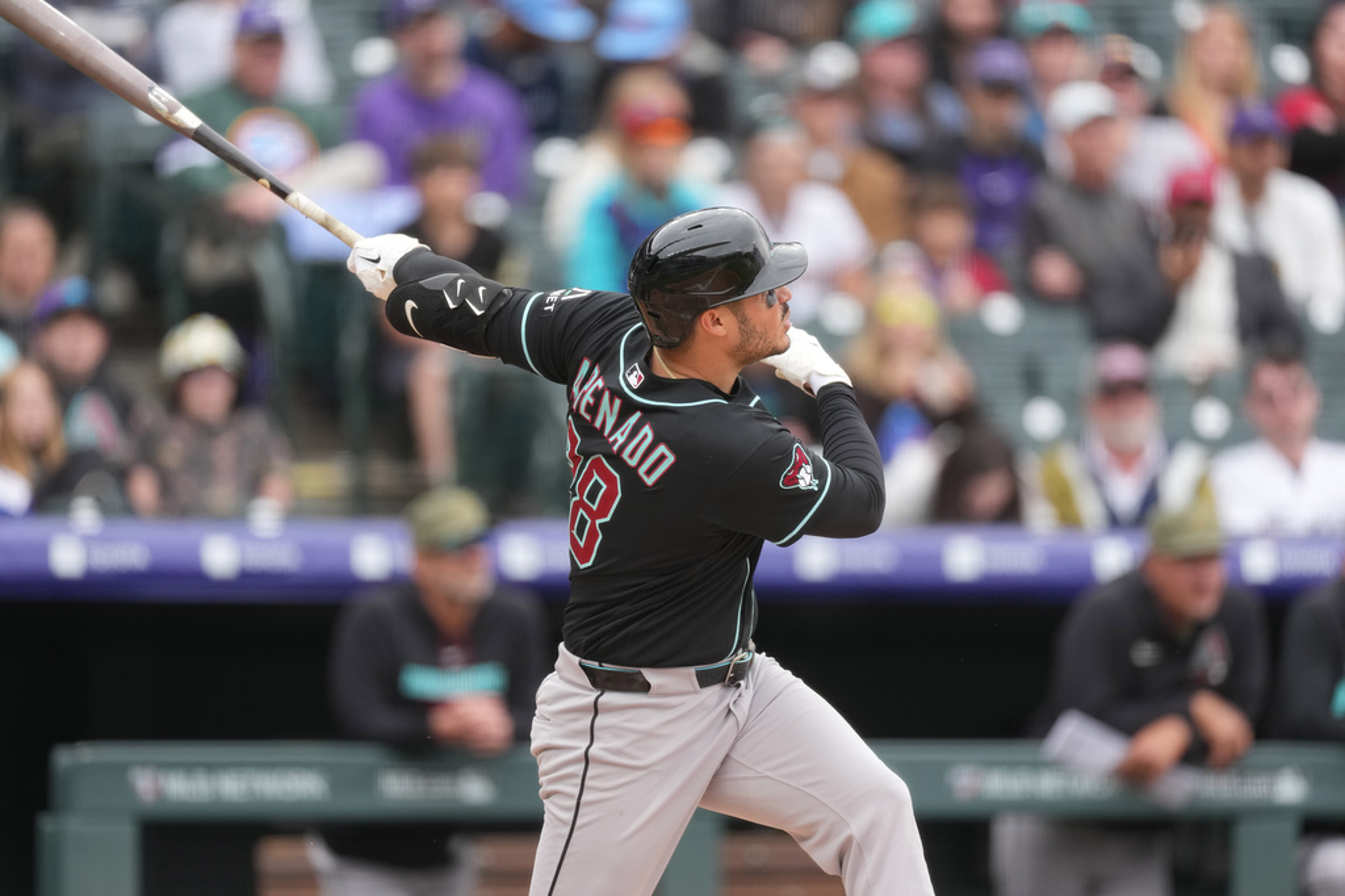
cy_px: 448
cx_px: 672
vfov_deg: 2.3
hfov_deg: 3.4
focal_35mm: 600
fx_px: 22408
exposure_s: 1/1600
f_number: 4
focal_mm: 600
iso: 800
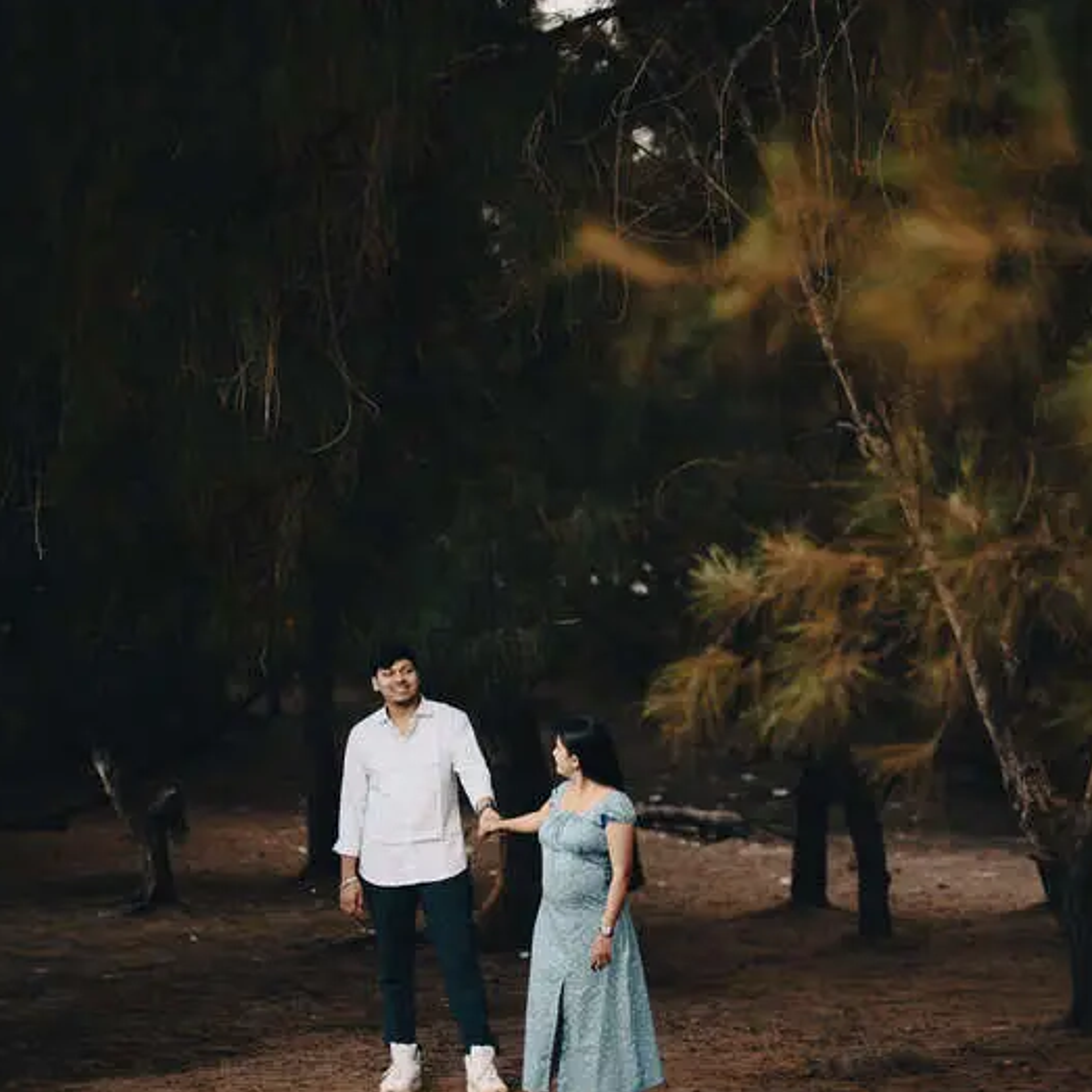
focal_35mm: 65
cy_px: 547
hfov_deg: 26.2
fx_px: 2320
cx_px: 800
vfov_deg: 26.5
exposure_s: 1/400
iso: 100
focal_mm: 50
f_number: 1.4
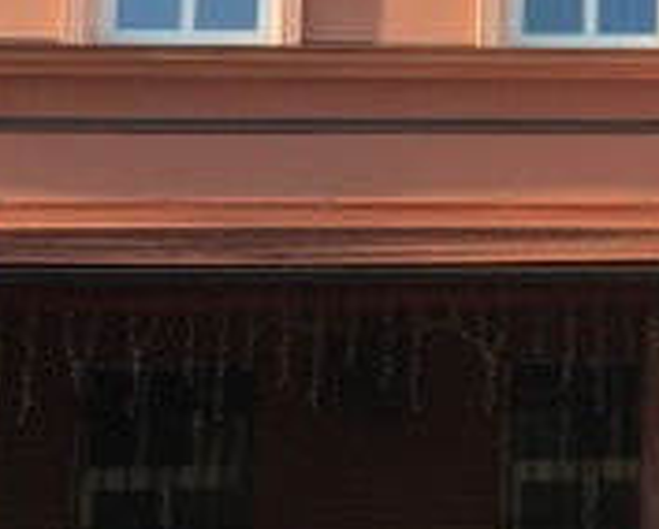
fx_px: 2499
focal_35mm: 128
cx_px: 908
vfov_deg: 11.8
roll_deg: -0.2
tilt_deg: +14.2
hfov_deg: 14.3
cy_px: -86
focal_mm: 4.15
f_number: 2.2
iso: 25
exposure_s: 1/516
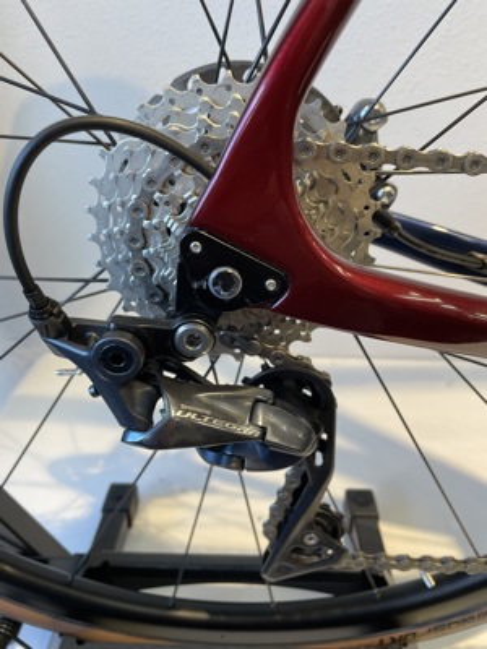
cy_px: 324
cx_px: 244
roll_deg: -0.6
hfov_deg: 53.1
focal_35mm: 26
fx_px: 488
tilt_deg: -25.6
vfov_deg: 67.3
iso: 64
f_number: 1.6
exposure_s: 1/100
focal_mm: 4.2
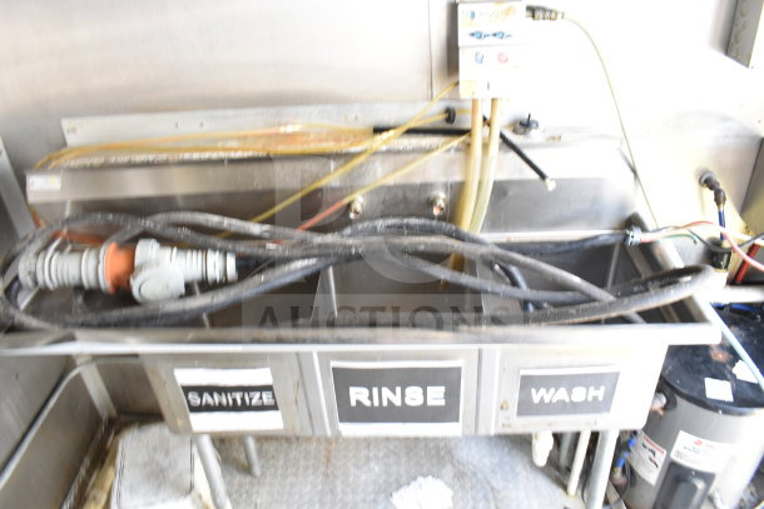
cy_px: 254
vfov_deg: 48.0
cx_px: 382
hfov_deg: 67.4
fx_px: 573
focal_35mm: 27
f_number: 3.5
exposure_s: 1/30
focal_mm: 18
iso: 1000
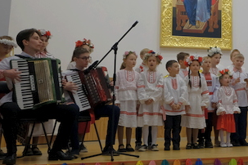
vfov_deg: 23.7
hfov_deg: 32.3
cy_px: 53
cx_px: 246
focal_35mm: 57
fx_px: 393
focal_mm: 18
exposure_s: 1/125
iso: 1600
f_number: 6.4
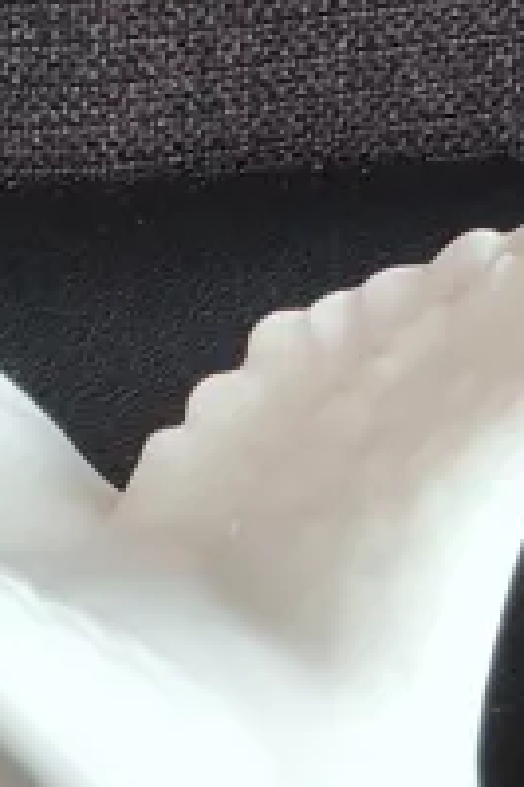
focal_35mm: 144
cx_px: 563
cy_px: 874
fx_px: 3149
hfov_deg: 9.4
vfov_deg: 13.9
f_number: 2
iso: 100
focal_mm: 2.87
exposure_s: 1/120
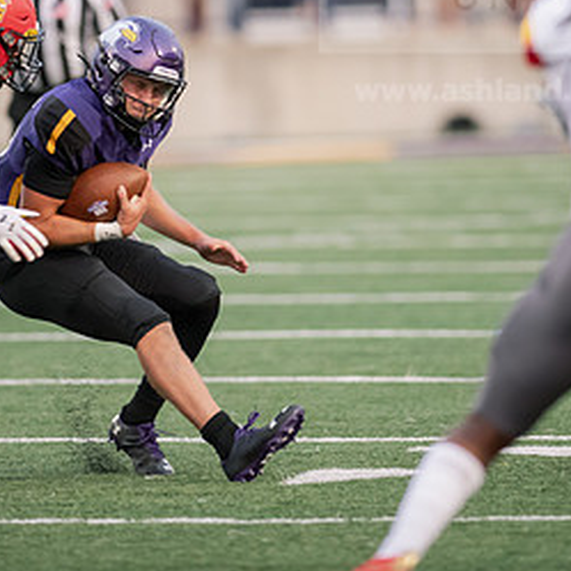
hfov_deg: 3.0
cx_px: 250
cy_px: 139
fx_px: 11085
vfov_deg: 3.0
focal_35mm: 594
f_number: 2.8
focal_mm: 300
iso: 2500
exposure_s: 1/800
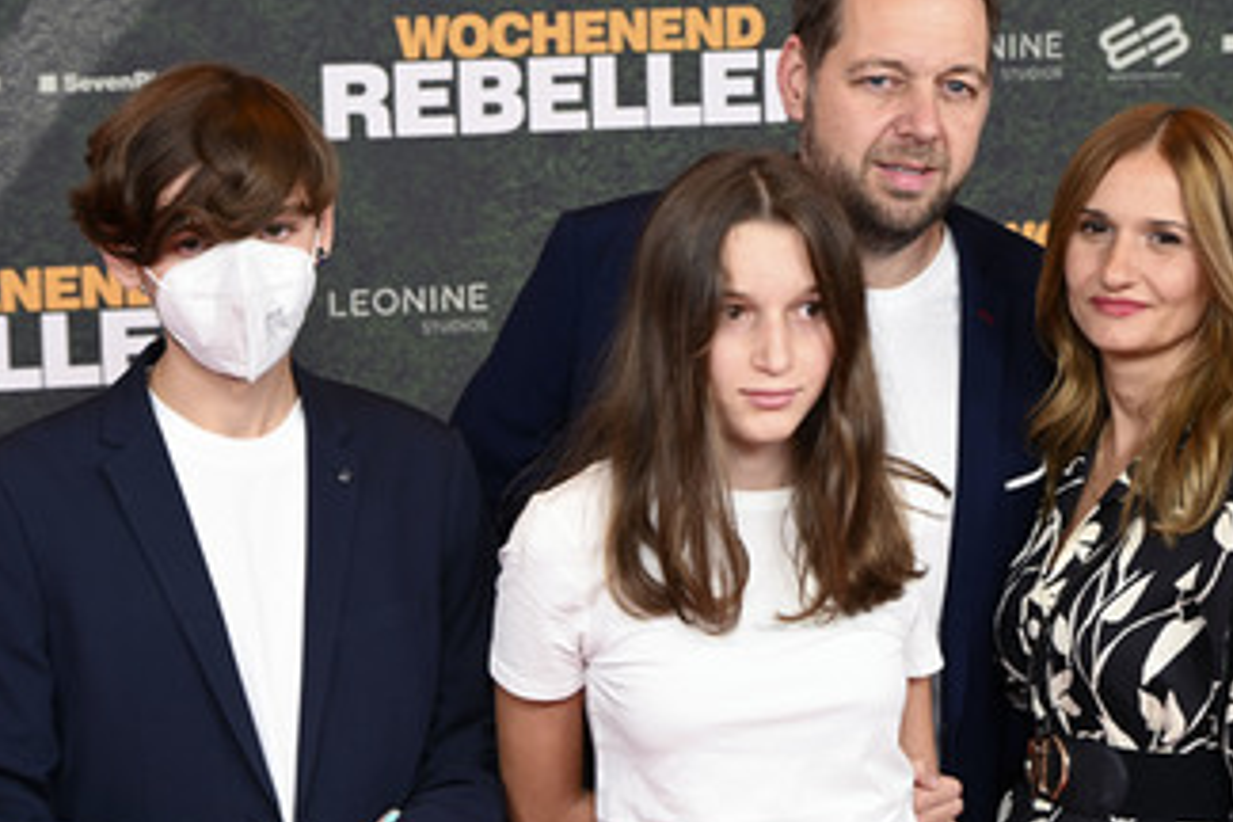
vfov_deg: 14.2
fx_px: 3288
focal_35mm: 96
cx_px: 695
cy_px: 472
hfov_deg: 21.2
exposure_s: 1/200
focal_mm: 69
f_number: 6.3
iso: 1000
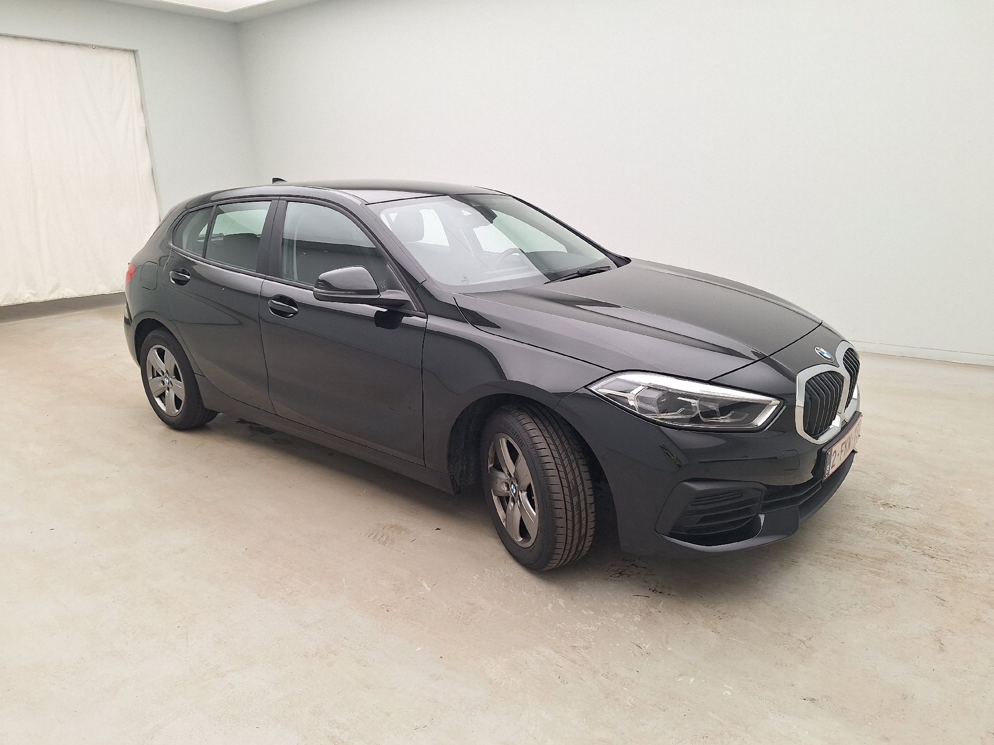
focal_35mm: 23
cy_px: 372
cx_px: 497
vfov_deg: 58.9
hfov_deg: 73.9
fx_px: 660
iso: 50
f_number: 1.8
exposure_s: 1/100
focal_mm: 5.54
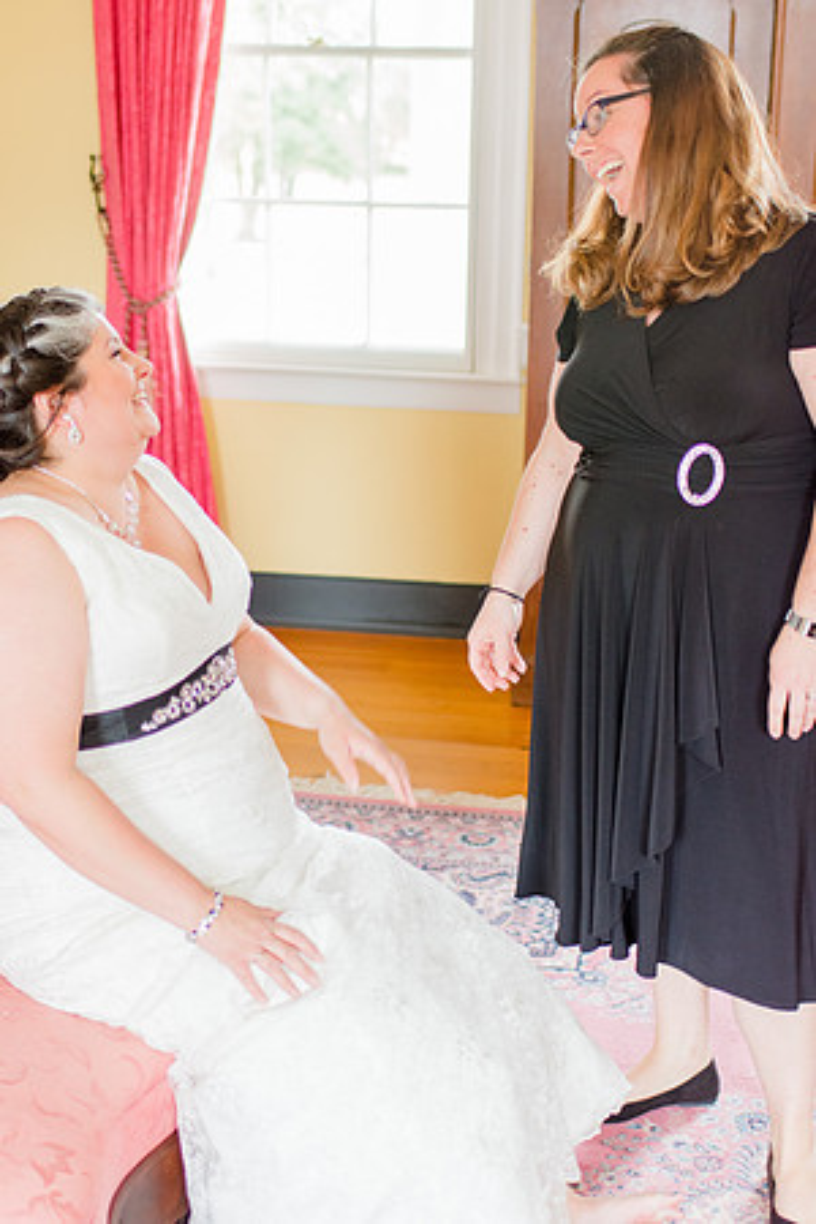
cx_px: 408
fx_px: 1785
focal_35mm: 52
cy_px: 612
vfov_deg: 37.9
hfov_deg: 25.8
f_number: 2
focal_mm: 35
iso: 800
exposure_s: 1/100
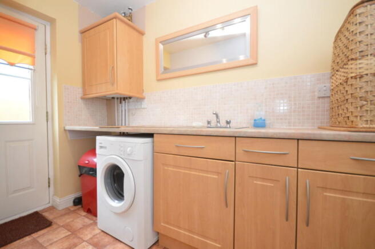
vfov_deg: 77.2
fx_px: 156
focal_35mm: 15
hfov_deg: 100.4
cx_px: 188
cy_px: 124
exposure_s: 1/60
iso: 640
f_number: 4
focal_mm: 10
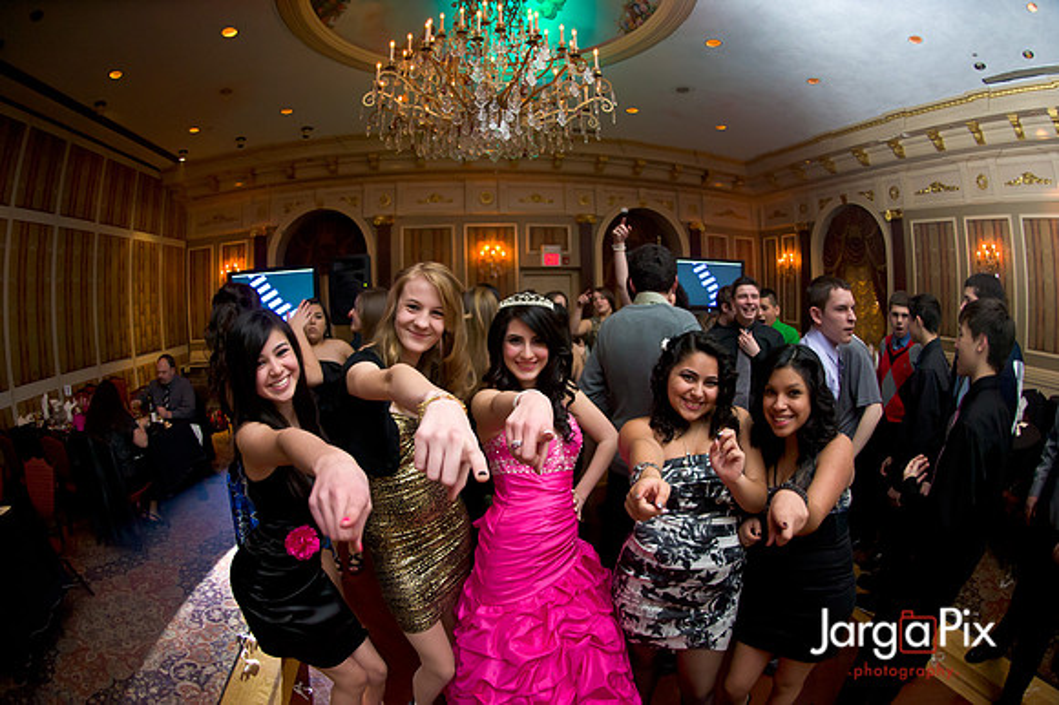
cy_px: 352
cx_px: 530
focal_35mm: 16
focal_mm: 16
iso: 3200
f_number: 3.2
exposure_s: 1/125
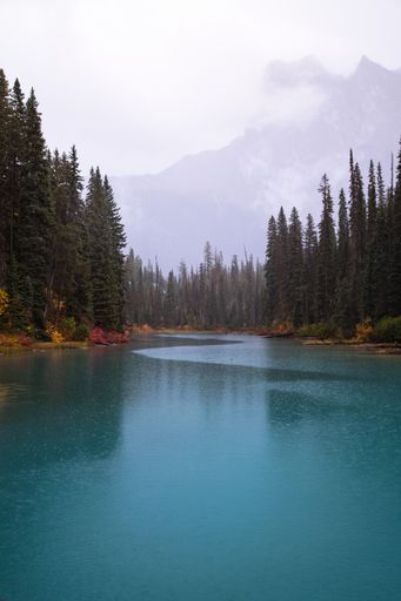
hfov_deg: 36.8
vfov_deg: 53.1
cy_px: 300
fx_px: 602
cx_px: 200
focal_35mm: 36
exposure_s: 1/640
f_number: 3
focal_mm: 24
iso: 500
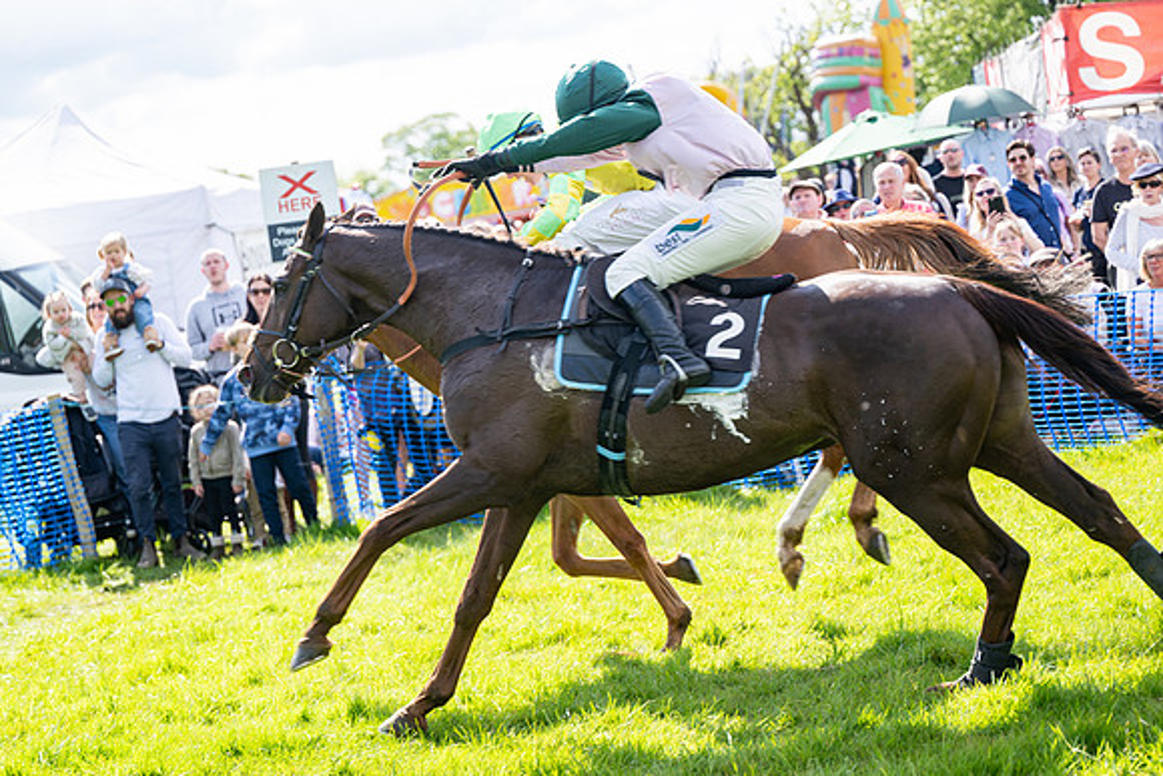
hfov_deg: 20.8
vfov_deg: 14.0
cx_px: 582
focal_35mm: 98
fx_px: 3167
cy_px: 388
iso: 200
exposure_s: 1/800
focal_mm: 98
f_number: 4
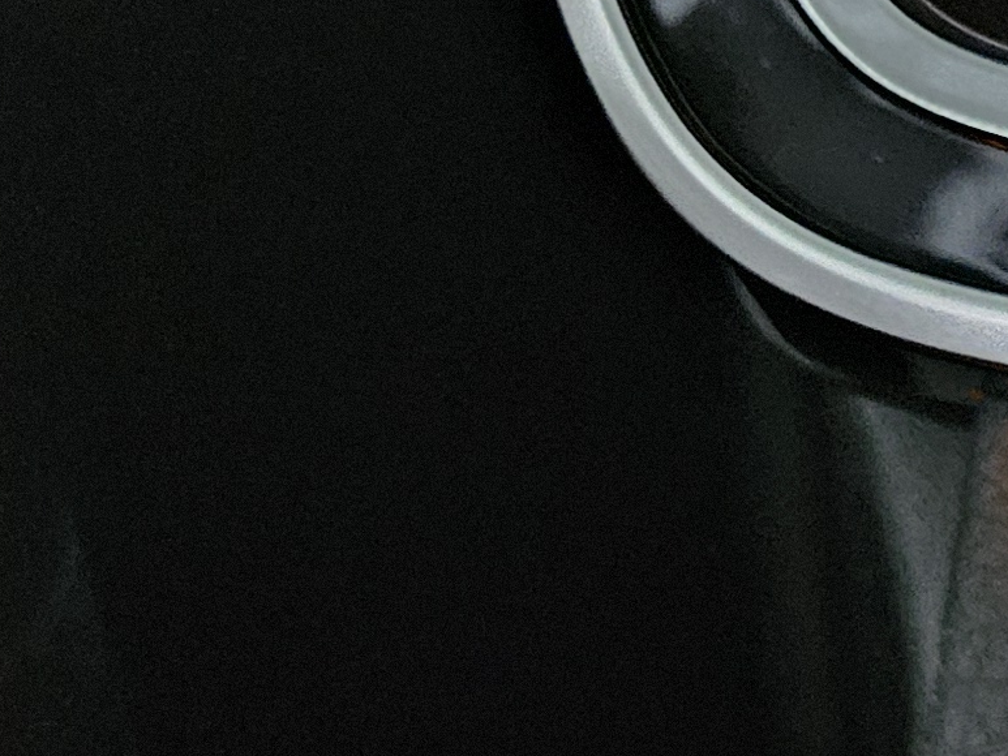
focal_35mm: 119
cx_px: 2422
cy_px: 1180
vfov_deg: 11.8
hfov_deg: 12.8
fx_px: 3466
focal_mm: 5.4
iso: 1250
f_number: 1.8
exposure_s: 1/20
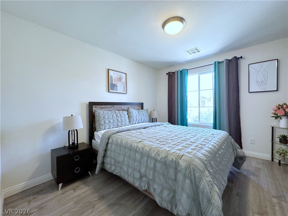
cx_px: 144
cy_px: 108
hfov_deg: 102.1
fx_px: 116
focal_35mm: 14
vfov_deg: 85.7
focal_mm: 2.22
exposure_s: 1/120
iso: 250
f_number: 2.2
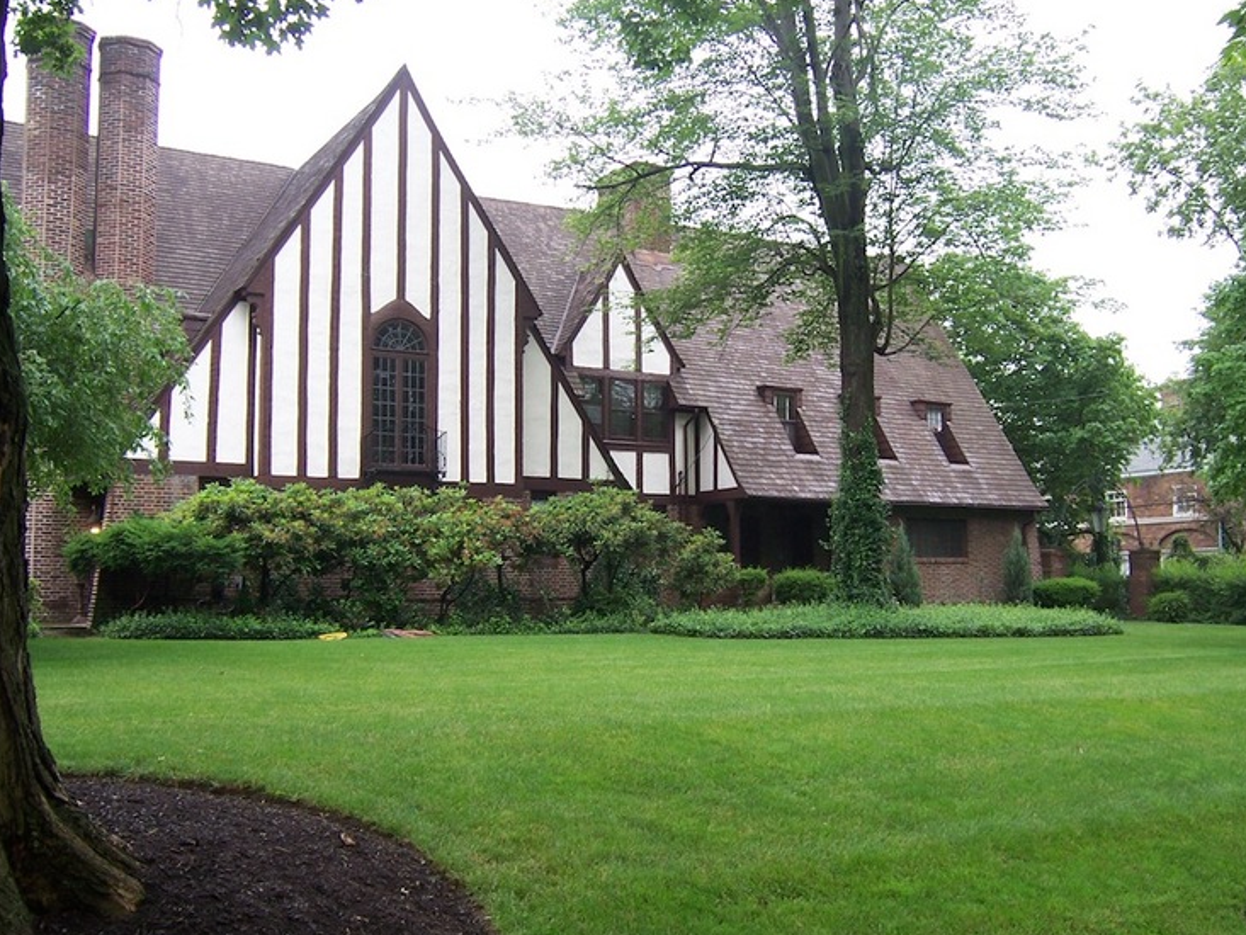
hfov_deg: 51.3
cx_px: 614
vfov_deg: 39.7
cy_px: 473
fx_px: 1296
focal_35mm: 36
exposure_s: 1/60
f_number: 3.4
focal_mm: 5.5
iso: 80
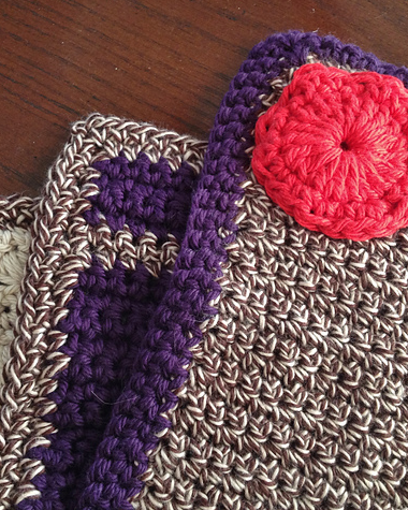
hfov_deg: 32.7
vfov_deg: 40.3
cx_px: 166
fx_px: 694
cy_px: 253
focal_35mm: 46
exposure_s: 1/20
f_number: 2.4
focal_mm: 4.28
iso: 125
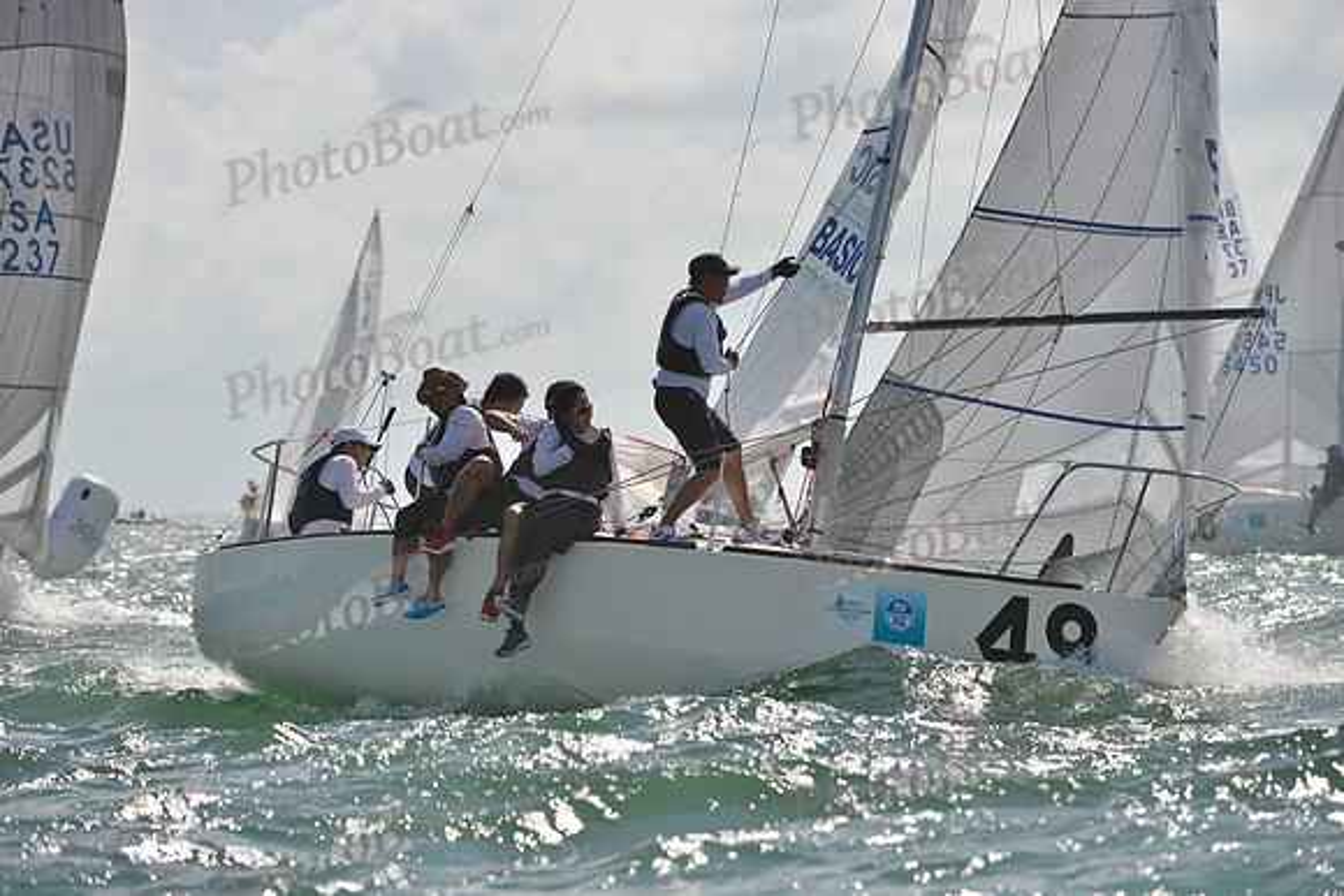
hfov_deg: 8.6
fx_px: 8962
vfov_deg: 5.7
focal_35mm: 240
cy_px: 448
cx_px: 672
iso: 280
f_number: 7.1
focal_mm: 240
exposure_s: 1/2000
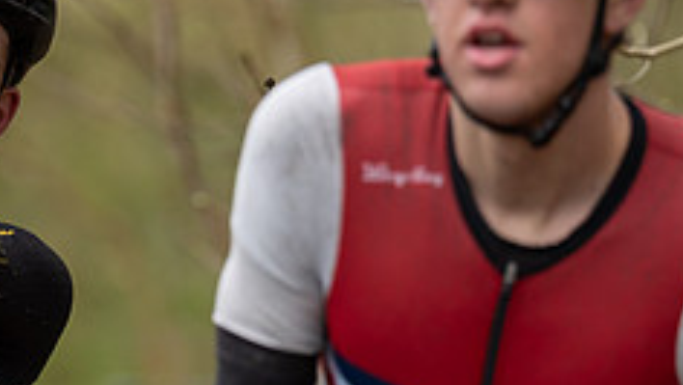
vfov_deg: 2.6
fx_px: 8407
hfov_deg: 4.6
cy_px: 169
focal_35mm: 464
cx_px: -107
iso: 800
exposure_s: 1/1000
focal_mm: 180
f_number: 3.5
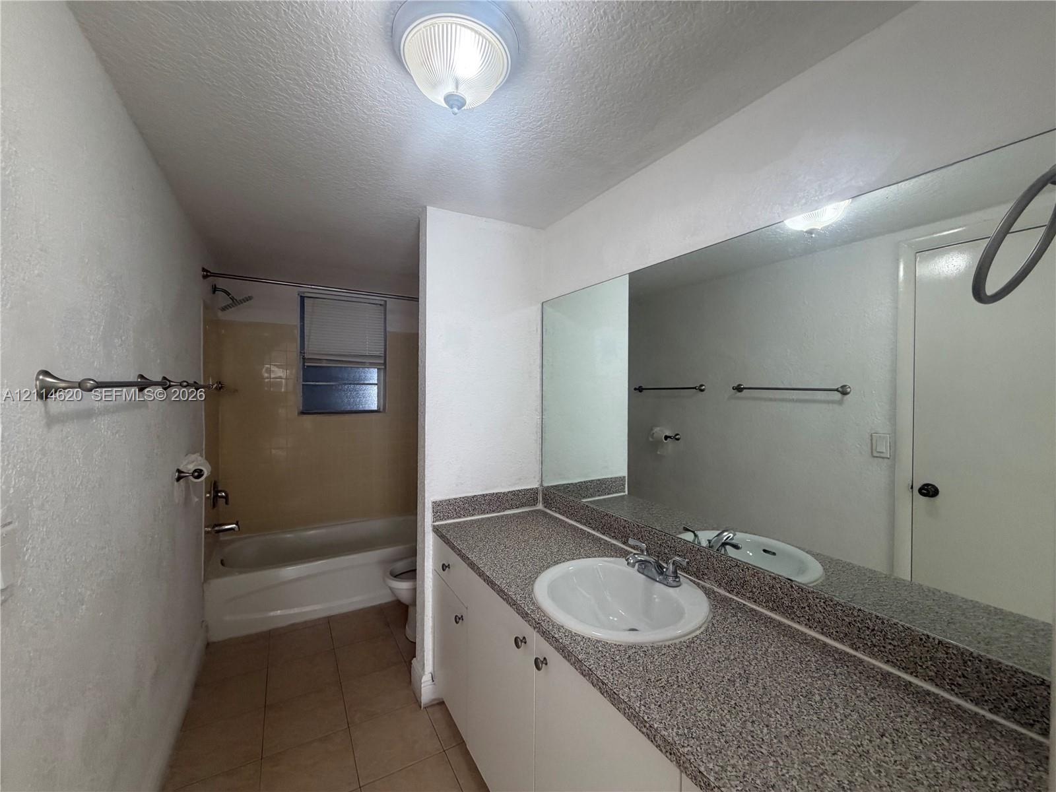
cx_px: 528
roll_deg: -0.7
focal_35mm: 14
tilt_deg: +1.2
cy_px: 396
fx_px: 427
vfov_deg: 85.7
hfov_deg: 102.1
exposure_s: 1/120
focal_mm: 2.22
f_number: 2.2
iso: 125
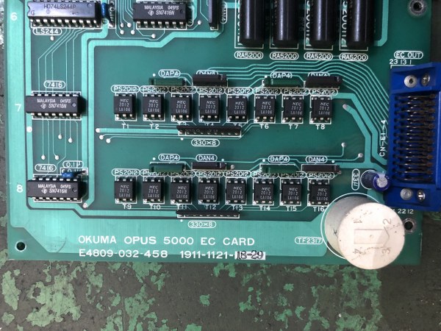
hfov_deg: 63.4
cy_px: 166
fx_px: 357
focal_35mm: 28
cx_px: 220
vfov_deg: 49.7
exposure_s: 1/11
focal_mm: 3.99
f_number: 1.8
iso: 100
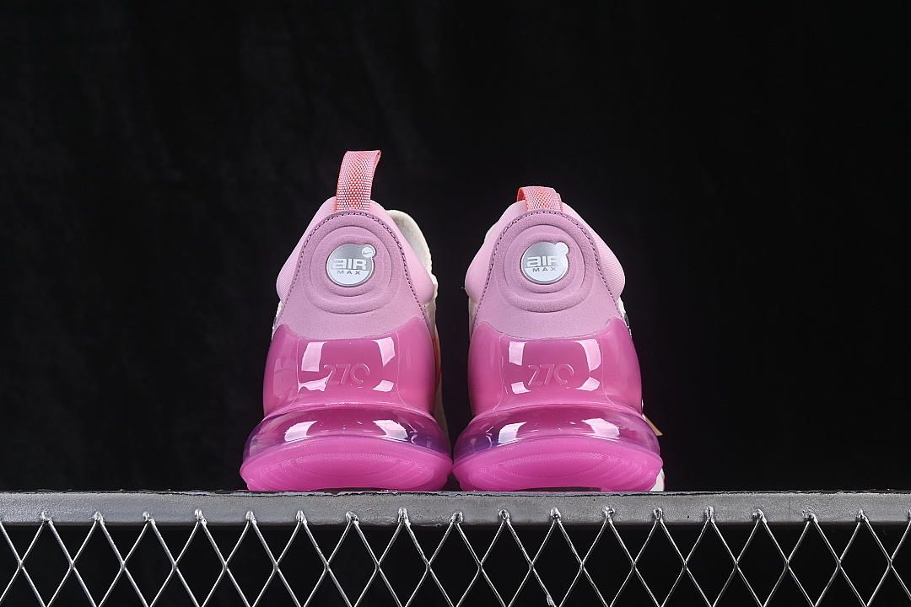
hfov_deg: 27.0
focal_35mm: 75
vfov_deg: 18.2
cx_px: 456
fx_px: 1898
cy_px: 304
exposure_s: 1/80
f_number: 8
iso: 160
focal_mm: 50
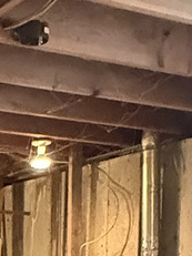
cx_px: -69
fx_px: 688
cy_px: 402
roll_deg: +1.6
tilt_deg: -6.7
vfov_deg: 18.3
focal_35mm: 93
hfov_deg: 15.0
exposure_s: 1/60
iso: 1250
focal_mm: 2.22
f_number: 2.2
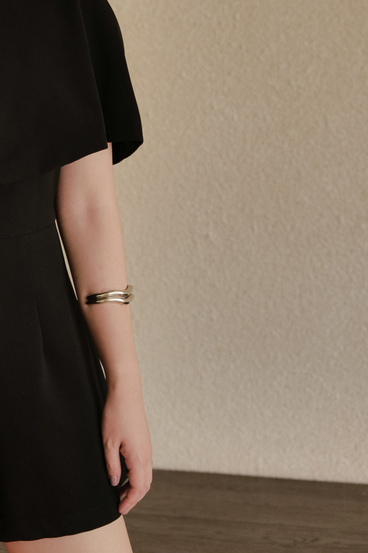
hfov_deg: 14.4
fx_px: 1426
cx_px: -13
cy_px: 80
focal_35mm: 93
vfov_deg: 21.5
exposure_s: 1/200
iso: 800
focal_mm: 43
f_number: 2.8
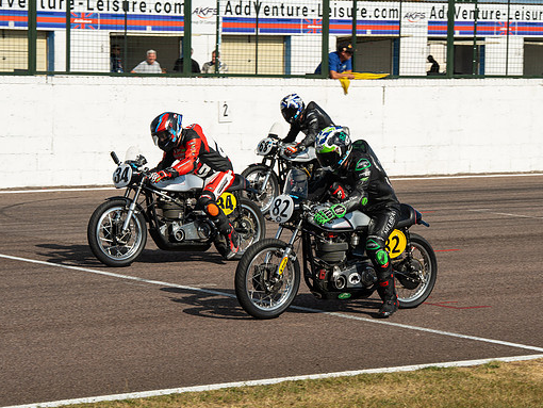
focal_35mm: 140
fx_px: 2197
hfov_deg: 14.1
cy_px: 202
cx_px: 313
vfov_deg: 10.6
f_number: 11
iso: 125
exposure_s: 1/320
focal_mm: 110
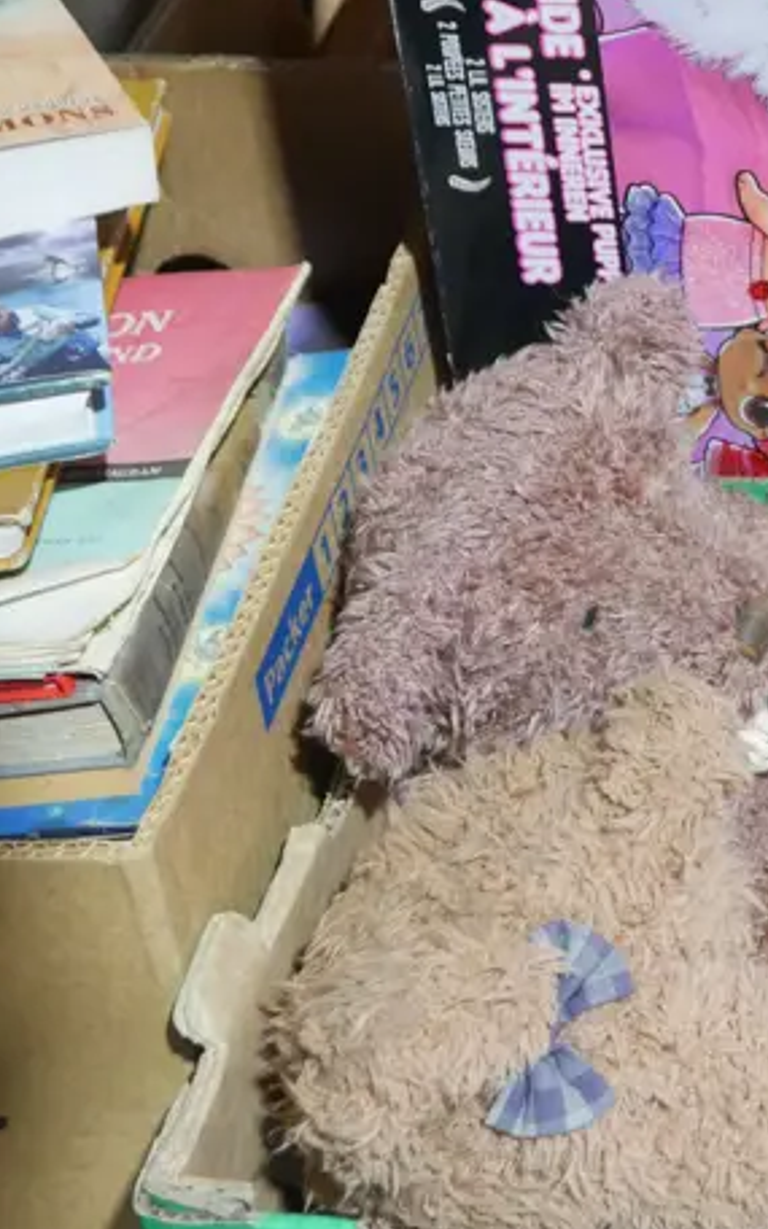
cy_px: 137
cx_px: 1004
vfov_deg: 24.8
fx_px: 2713
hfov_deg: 15.3
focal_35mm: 81
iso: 1000
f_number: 4
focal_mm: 17
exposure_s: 1/60
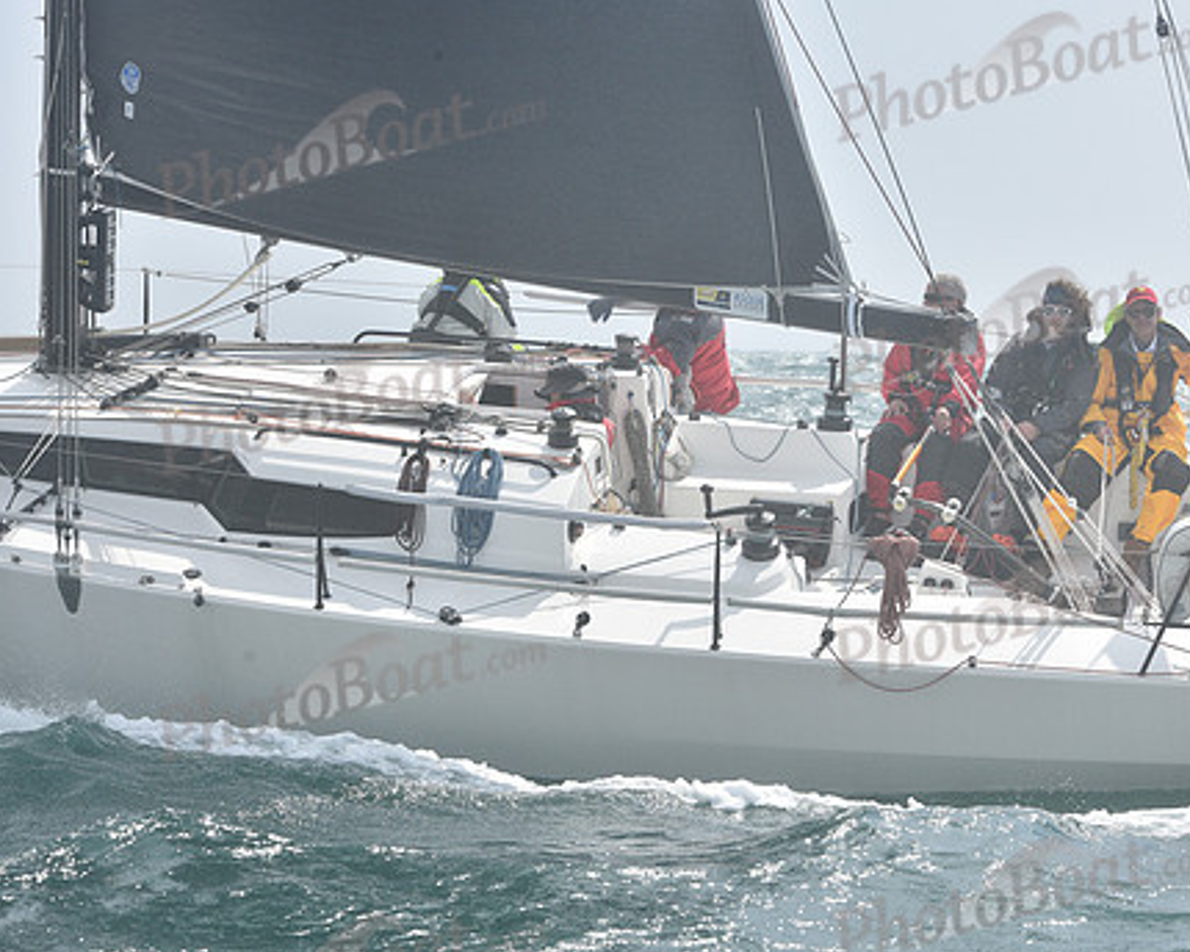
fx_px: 4367
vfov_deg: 12.4
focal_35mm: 124
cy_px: 508
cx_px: 692
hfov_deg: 15.5
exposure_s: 1/800
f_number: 11
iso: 320
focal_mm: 98
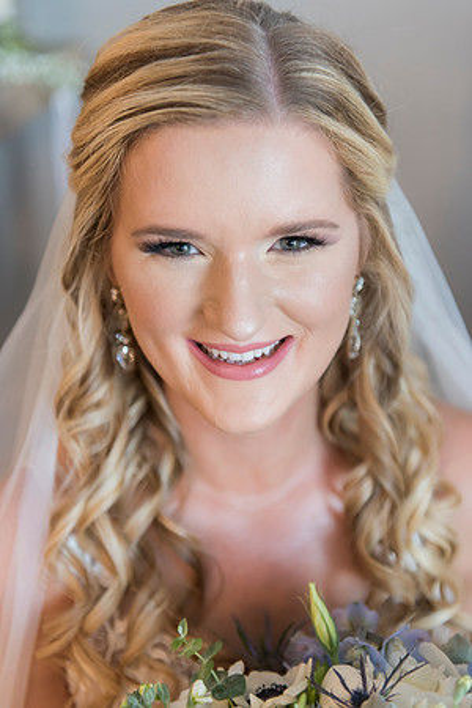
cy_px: 354
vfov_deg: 34.5
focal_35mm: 58
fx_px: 1141
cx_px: 236
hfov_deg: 23.4
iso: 1000
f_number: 2.8
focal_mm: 58
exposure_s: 1/125
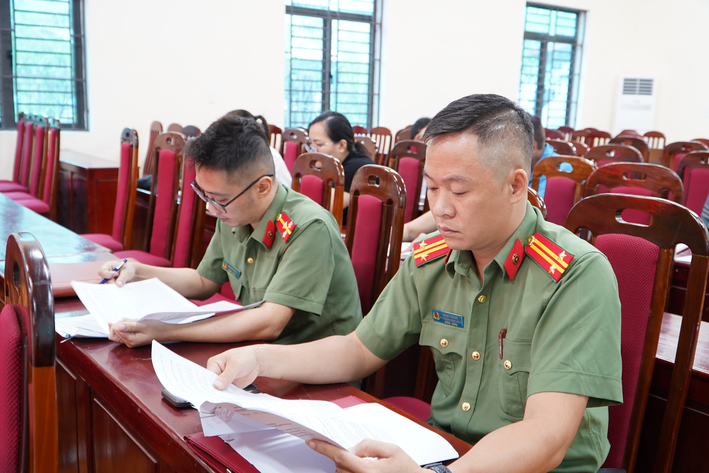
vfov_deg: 38.9
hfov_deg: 55.8
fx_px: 670
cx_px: 354
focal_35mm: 34
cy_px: 236
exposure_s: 1/40
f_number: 4
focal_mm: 23
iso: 1600
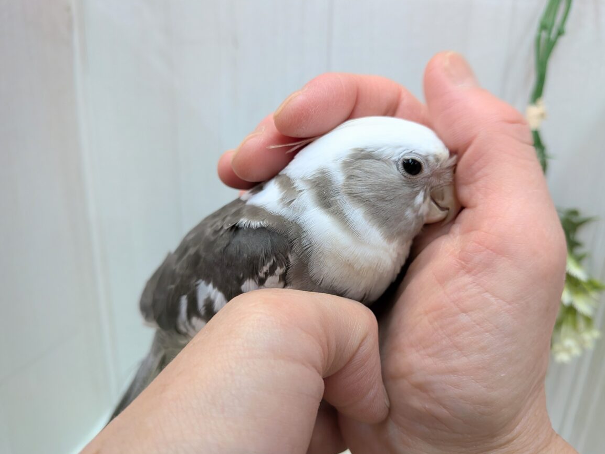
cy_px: 233
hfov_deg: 69.4
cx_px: 306
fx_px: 437
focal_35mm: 25
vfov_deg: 54.9
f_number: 1.7
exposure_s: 1/100
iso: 104
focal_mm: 4.53
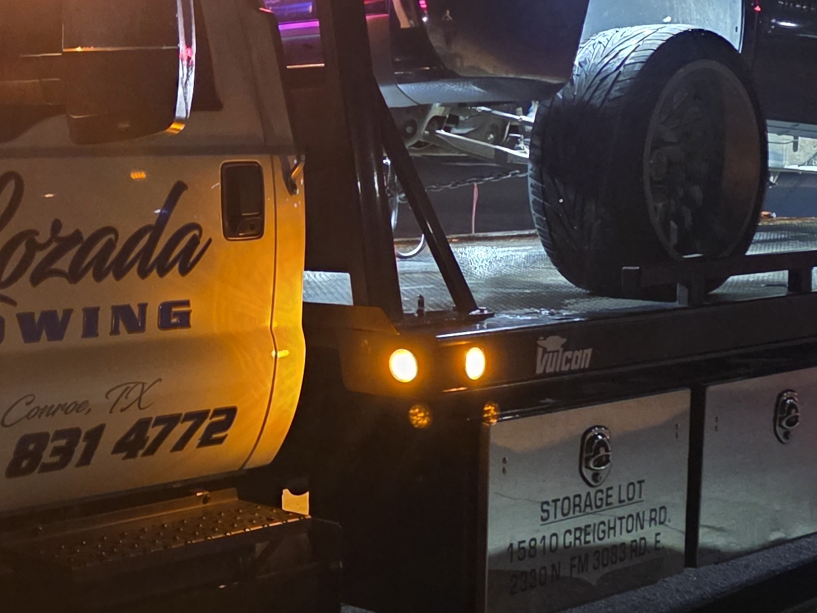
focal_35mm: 74
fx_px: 1746
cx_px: -36
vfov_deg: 19.9
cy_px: 235
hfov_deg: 24.9
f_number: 1.7
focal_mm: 6.3
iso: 1250
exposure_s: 1/40
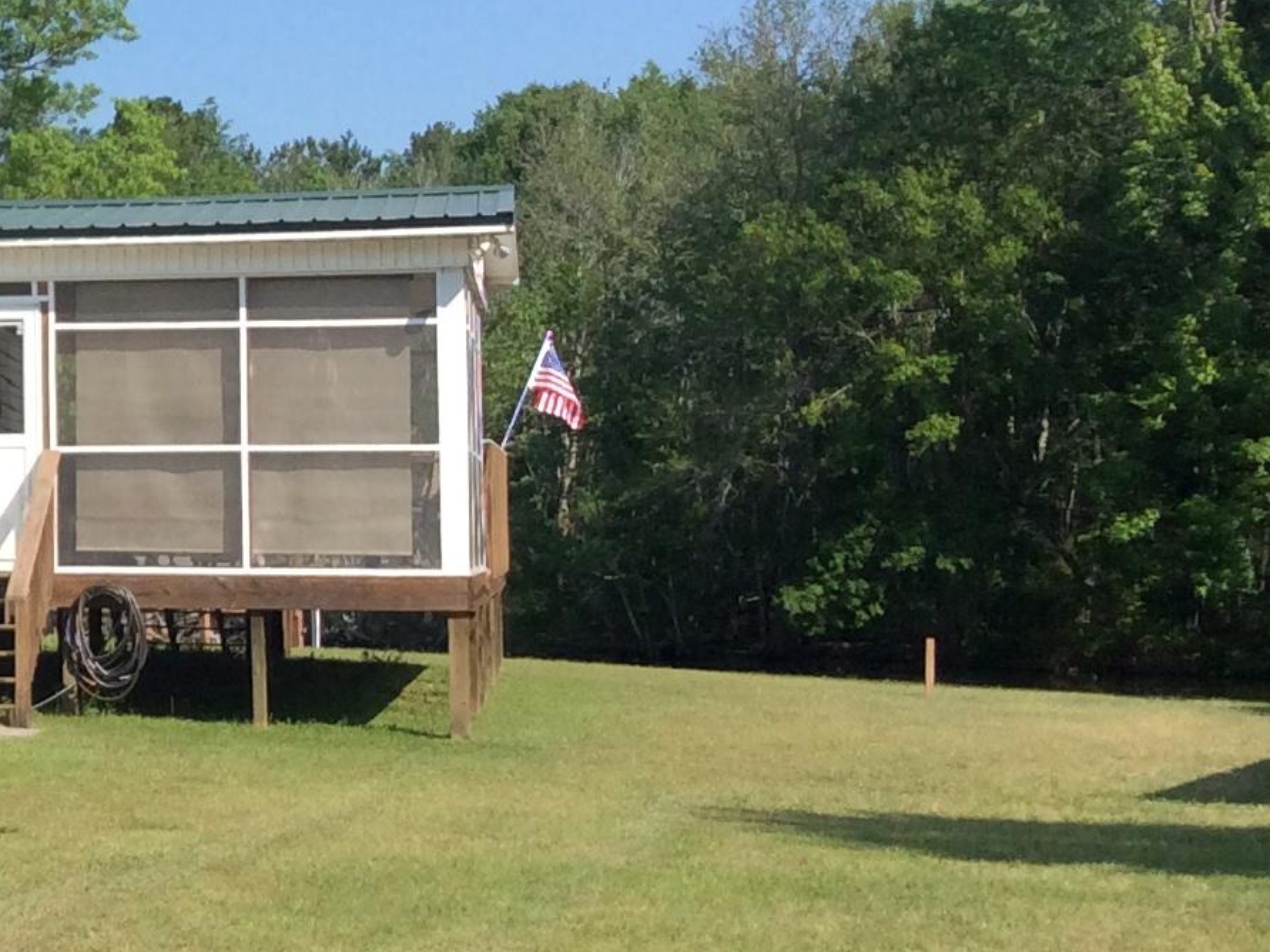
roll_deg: -0.4
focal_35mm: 93
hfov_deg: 19.0
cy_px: 359
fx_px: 3412
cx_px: -515
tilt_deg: +1.6
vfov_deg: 15.9
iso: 32
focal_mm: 3.3
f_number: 2.4
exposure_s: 1/1167
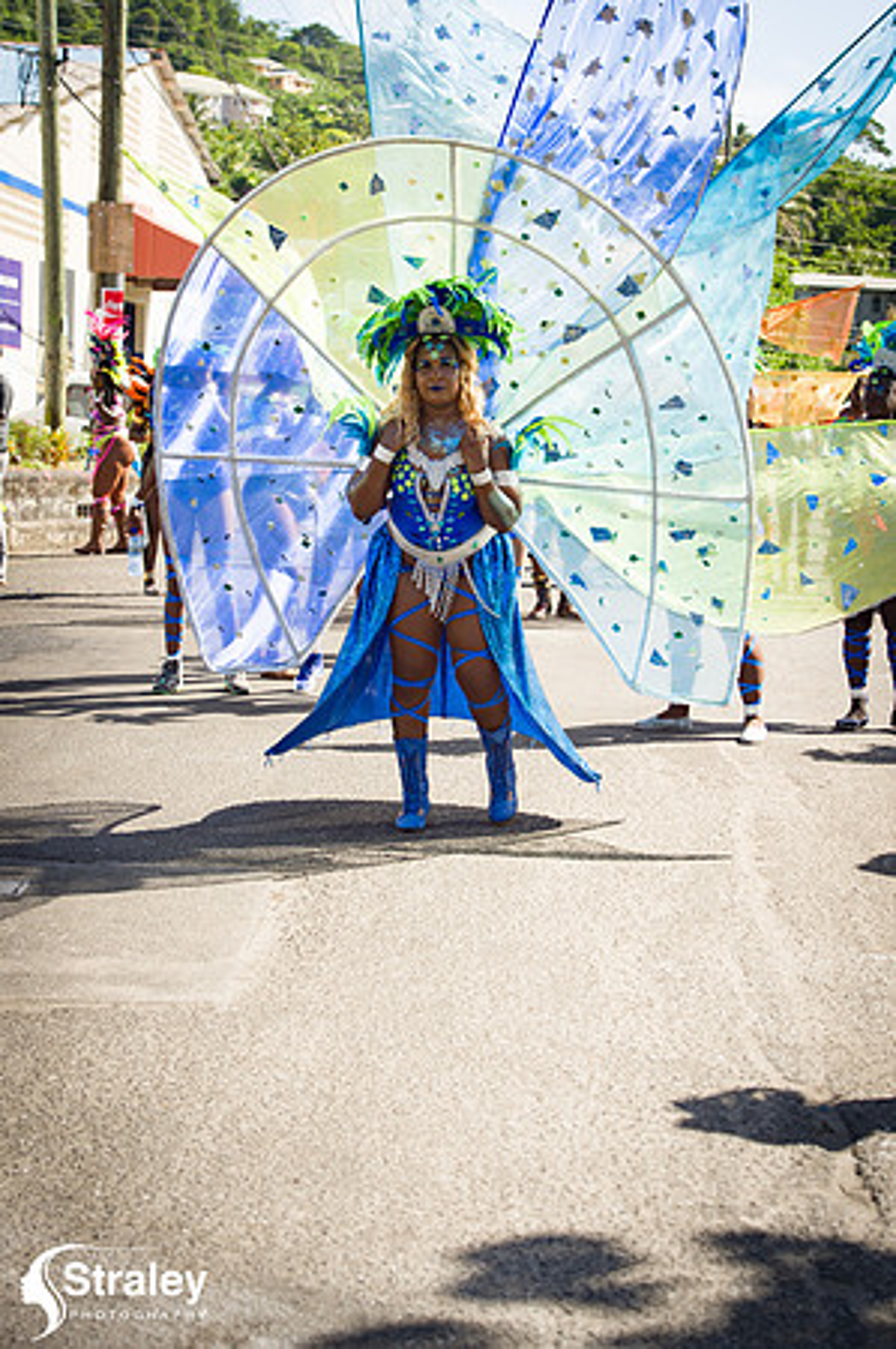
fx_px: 2619
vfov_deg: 28.9
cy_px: 674
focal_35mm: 70
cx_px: 448
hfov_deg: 19.4
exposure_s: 1/200
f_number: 9
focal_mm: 70
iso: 100
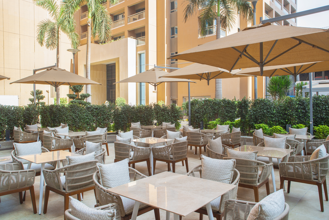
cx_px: 164
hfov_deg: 63.6
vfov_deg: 45.0
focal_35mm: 29
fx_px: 265
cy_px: 110
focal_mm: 29
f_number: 8
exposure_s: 1/50
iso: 200
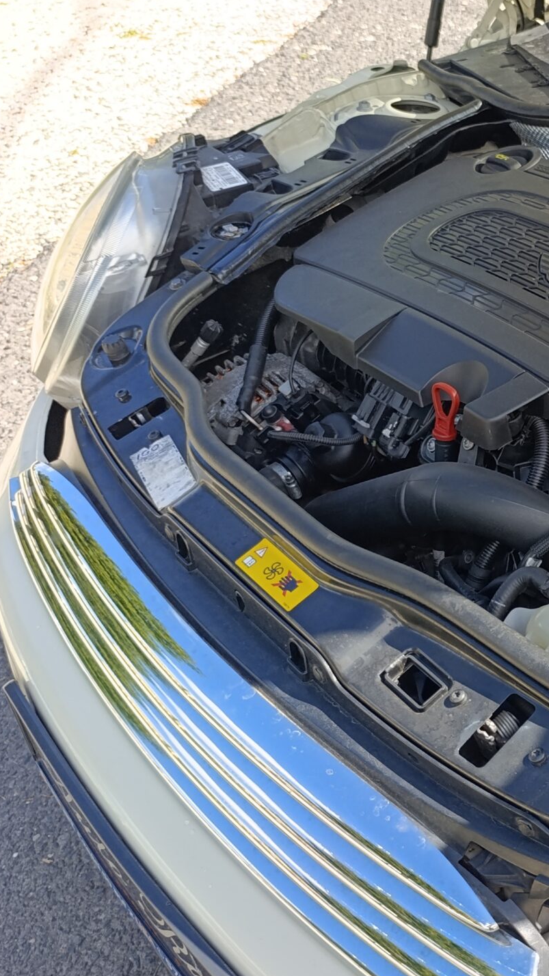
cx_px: 758
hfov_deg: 22.9
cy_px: 470
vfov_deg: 45.5
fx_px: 1165
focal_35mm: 45
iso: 50
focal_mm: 6.14
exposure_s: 1/162
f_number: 1.6
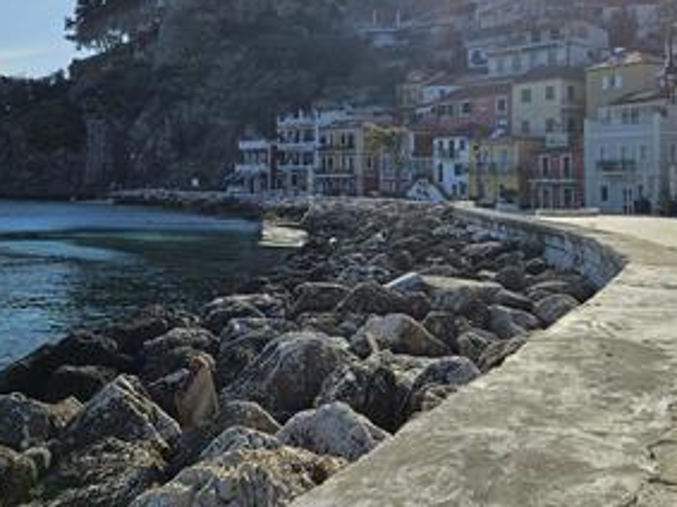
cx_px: 277
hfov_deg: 47.7
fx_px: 762
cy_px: 134
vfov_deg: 36.0
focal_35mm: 39
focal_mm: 5.4
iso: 25
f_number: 1.8
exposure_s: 1/3882
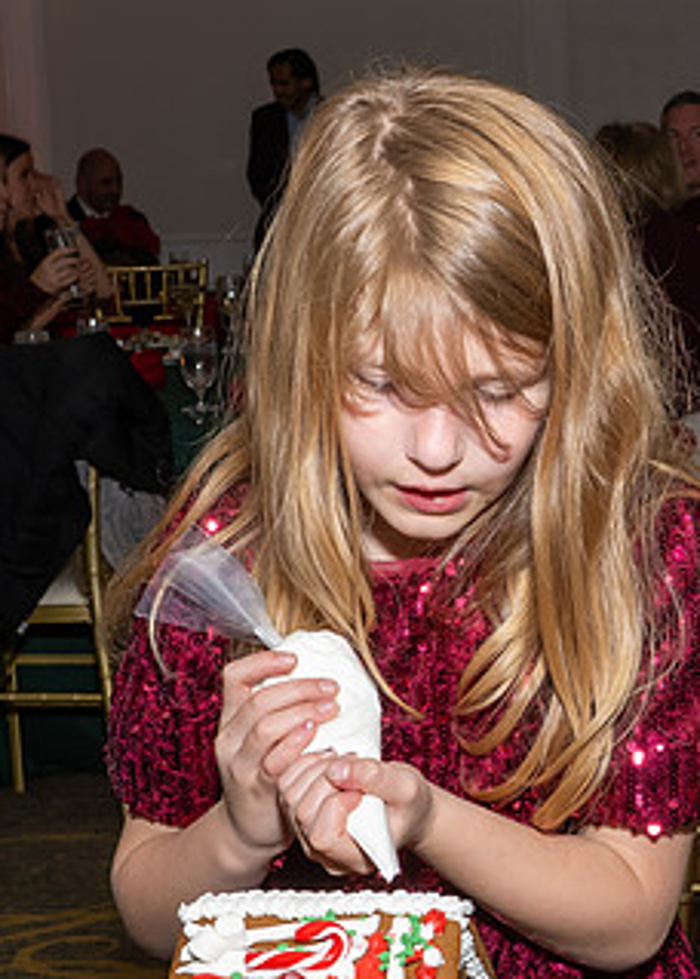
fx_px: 2504
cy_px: 577
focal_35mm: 90
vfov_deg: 22.1
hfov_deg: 15.8
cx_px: 577
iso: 800
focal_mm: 24
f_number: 8
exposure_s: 1/250
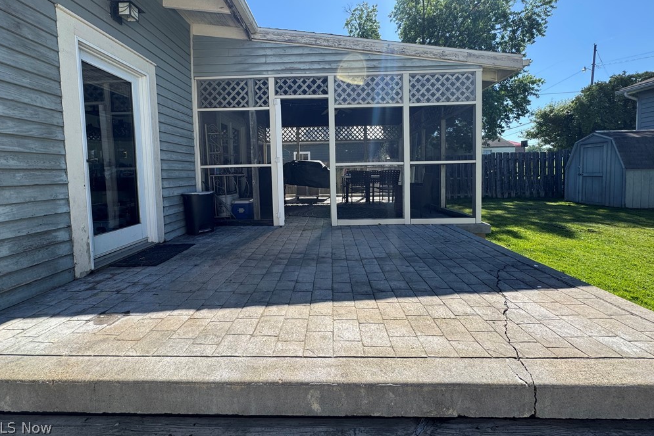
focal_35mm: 15
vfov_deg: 76.9
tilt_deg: -3.2
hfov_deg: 100.4
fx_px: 273
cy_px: 186
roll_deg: +1.3
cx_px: 320
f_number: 2.2
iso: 40
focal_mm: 2.22
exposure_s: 1/541
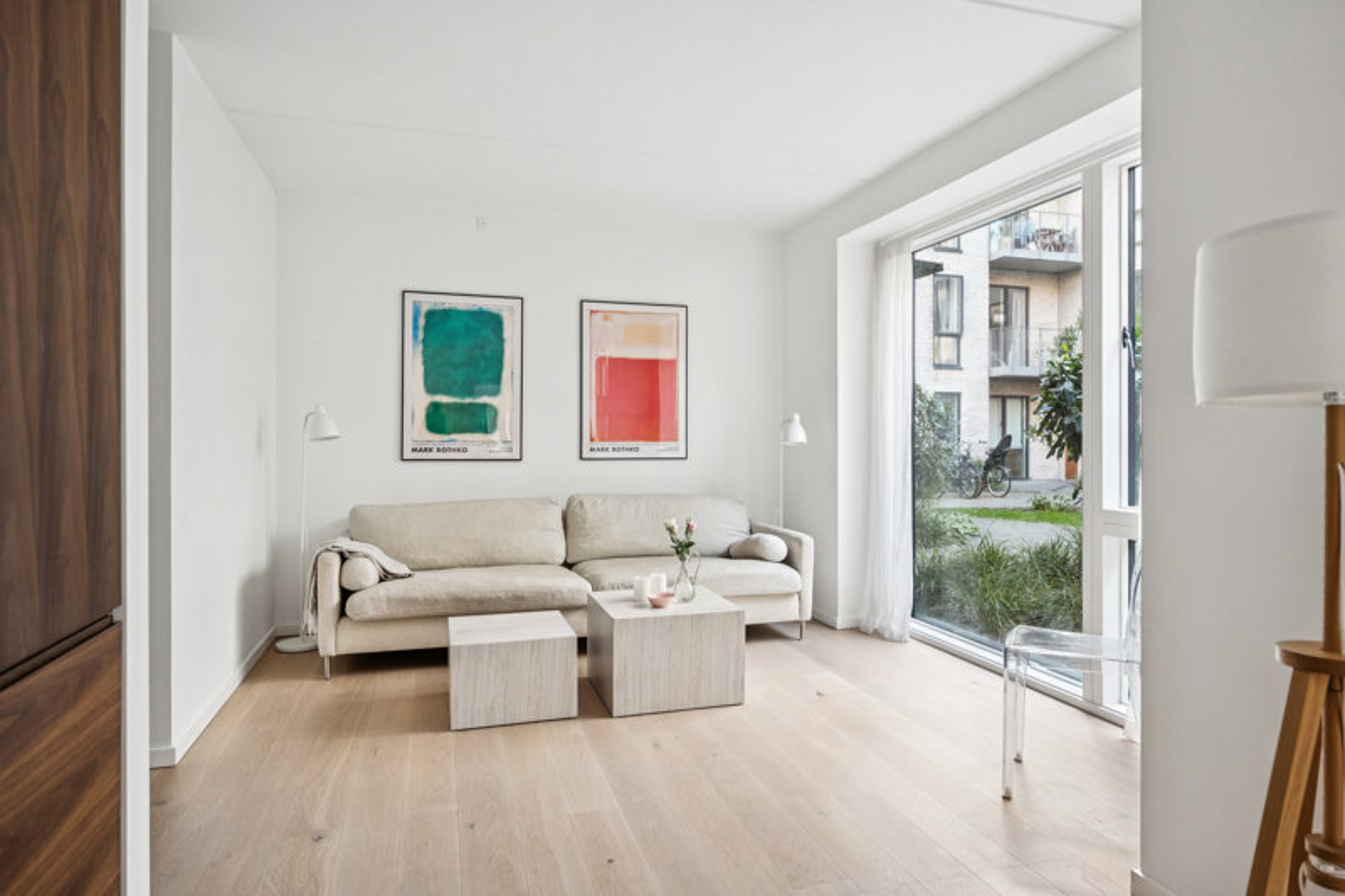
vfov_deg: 60.7
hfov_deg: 82.6
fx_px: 766
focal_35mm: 20
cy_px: 448
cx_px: 672
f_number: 4
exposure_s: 1/40
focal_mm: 20.5
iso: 1000
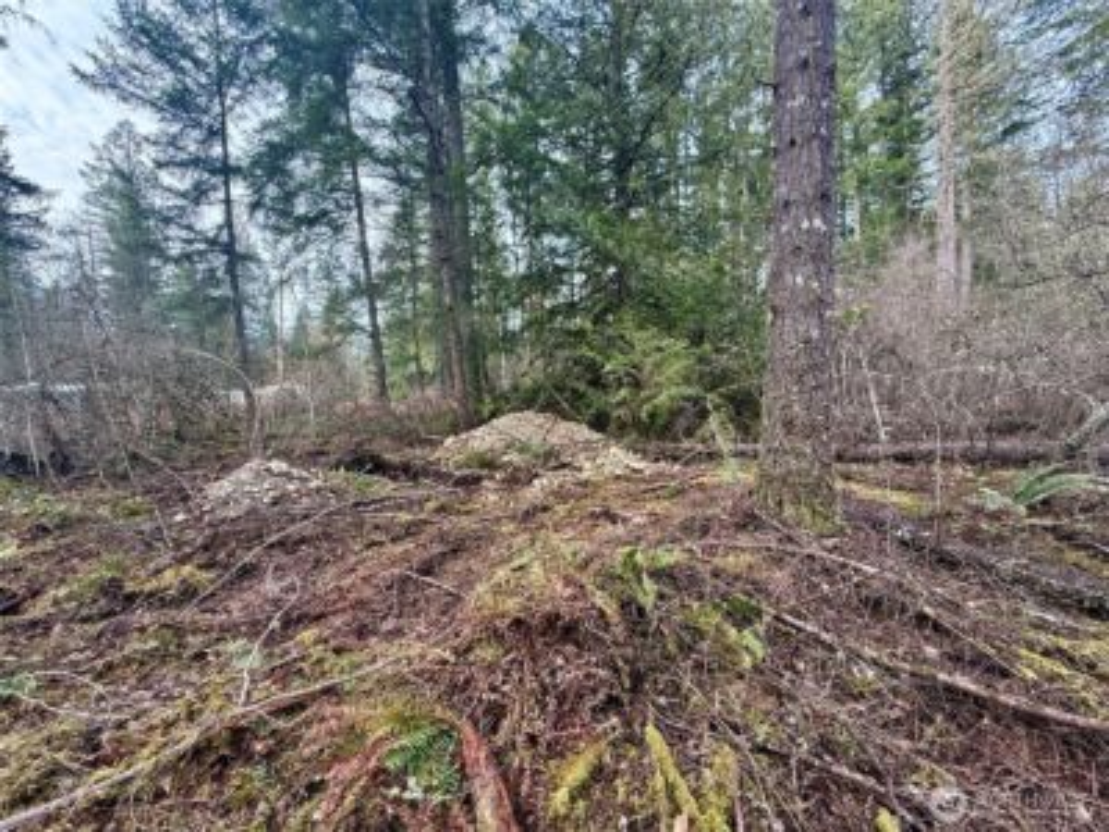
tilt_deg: -1.3
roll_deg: +1.7
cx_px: 554
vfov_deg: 85.7
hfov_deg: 102.1
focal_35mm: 14
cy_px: 416
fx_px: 449
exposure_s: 1/99
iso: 80
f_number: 2.2
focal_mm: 2.22
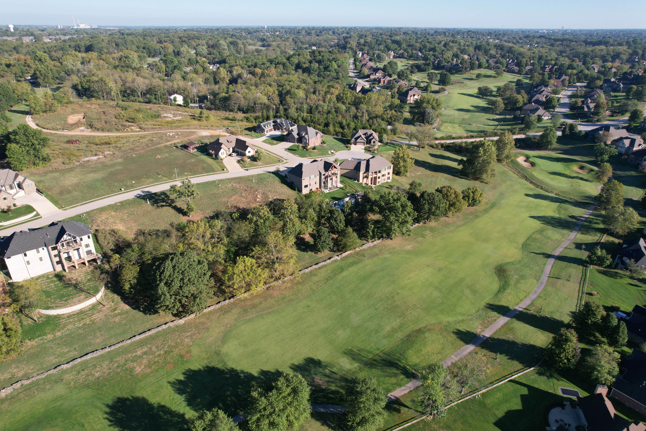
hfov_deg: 78.6
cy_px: 216
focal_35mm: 22
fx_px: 395
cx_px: 323
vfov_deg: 57.2
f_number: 2.8
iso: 130
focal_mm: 8.38
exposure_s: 1/1250
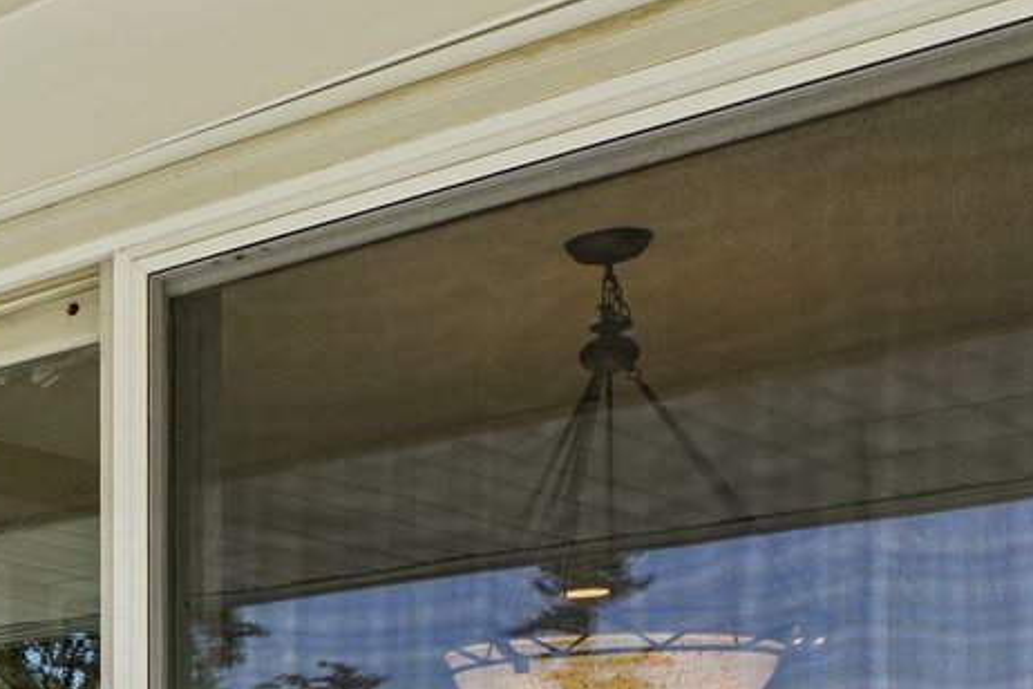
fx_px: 2037
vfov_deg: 17.9
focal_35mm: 71
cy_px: 912
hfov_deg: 22.6
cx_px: -568
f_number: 8
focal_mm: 16
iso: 400
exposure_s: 1/160
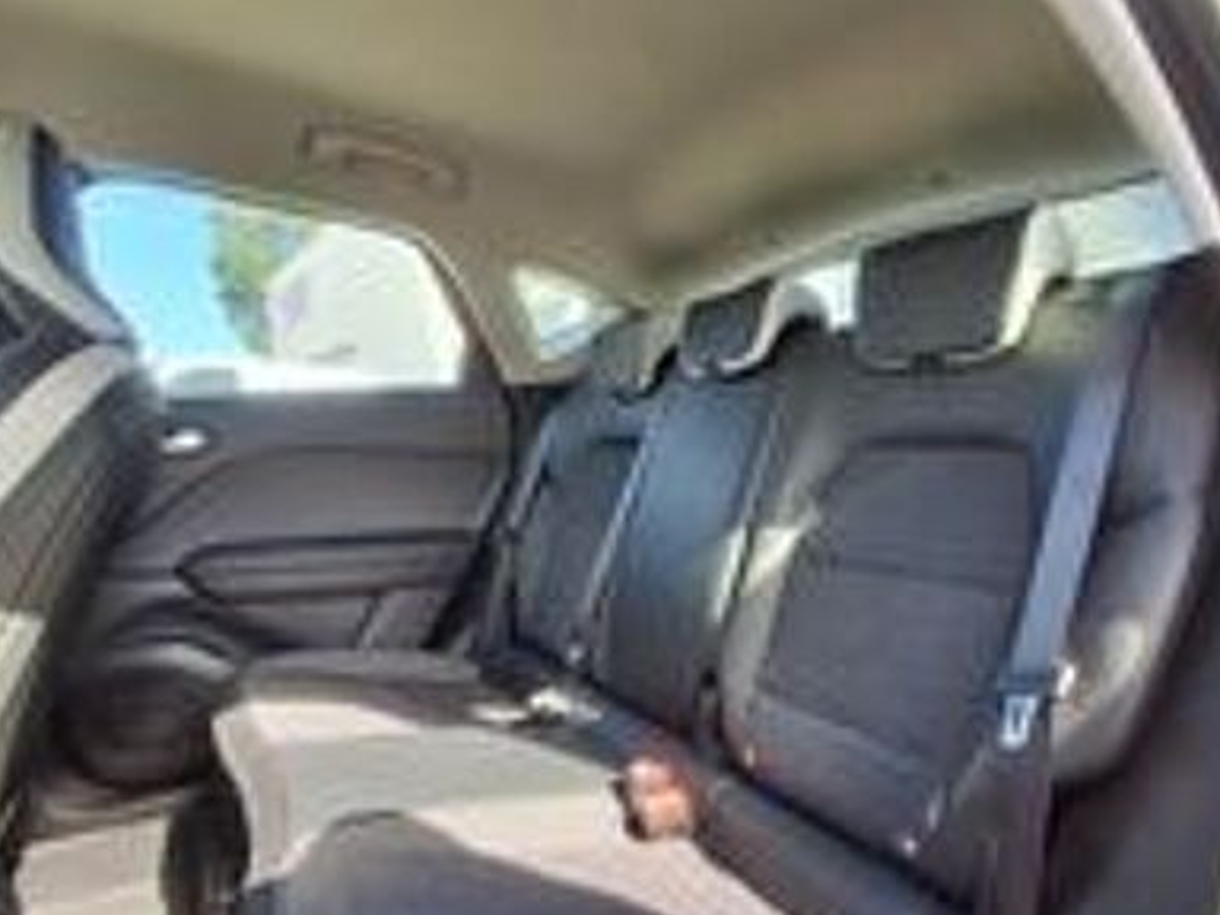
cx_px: 693
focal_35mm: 20
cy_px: 559
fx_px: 705
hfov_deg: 81.3
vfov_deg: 65.2
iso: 50
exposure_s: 1/100
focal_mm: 1.64
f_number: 2.2
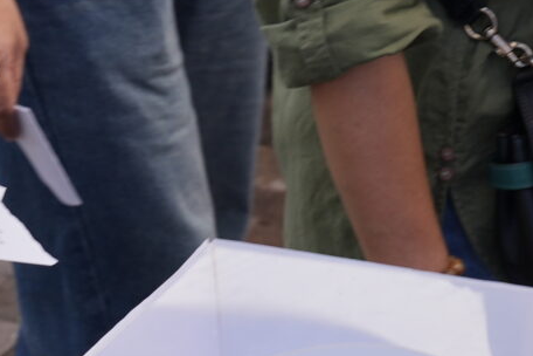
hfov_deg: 8.3
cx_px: 909
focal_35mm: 240
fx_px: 3560
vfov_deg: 5.6
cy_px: -310
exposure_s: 1/160
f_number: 5.6
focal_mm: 42.8
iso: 100
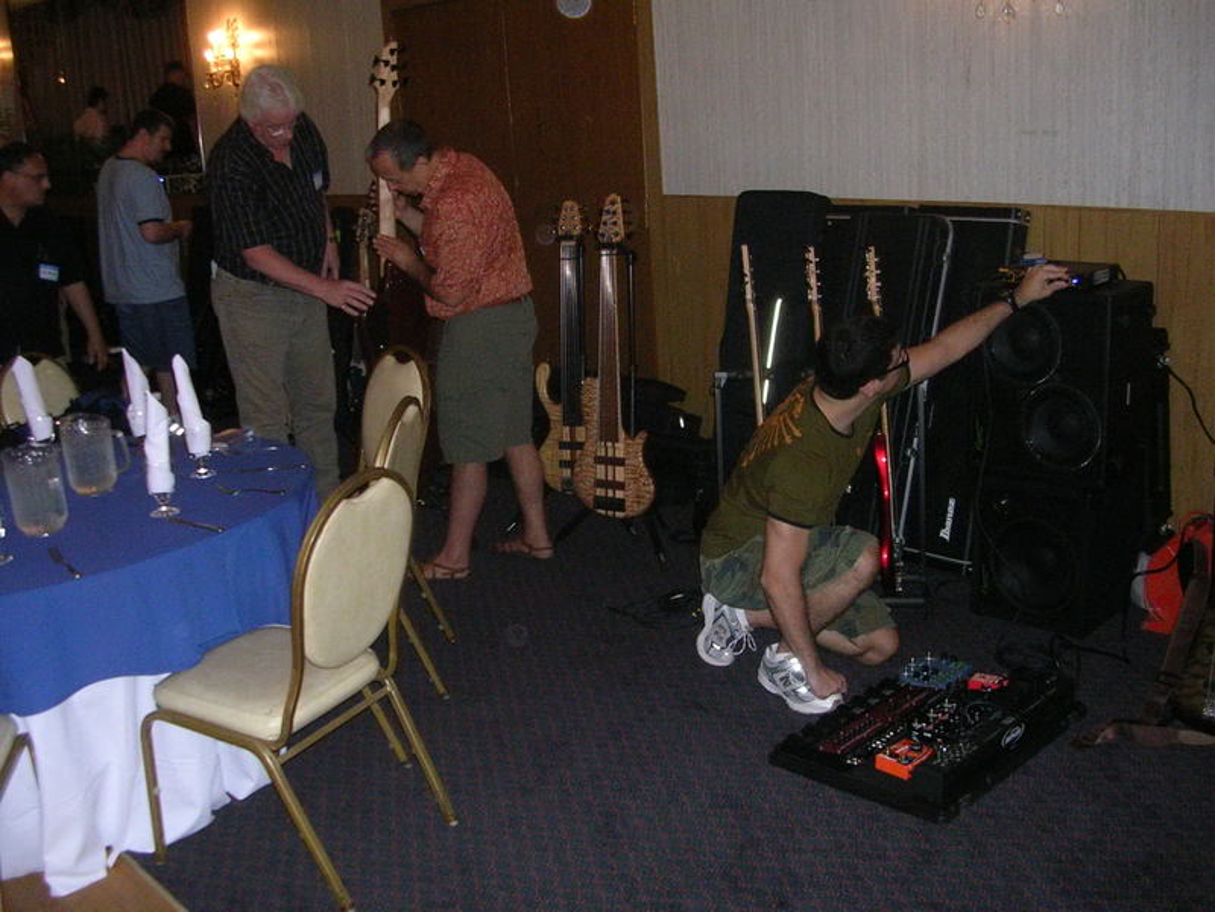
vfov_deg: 37.7
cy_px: 456
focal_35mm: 38
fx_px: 1334
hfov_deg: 49.0
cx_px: 608
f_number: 2.8
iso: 200
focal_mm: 5.8
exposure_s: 1/60.1
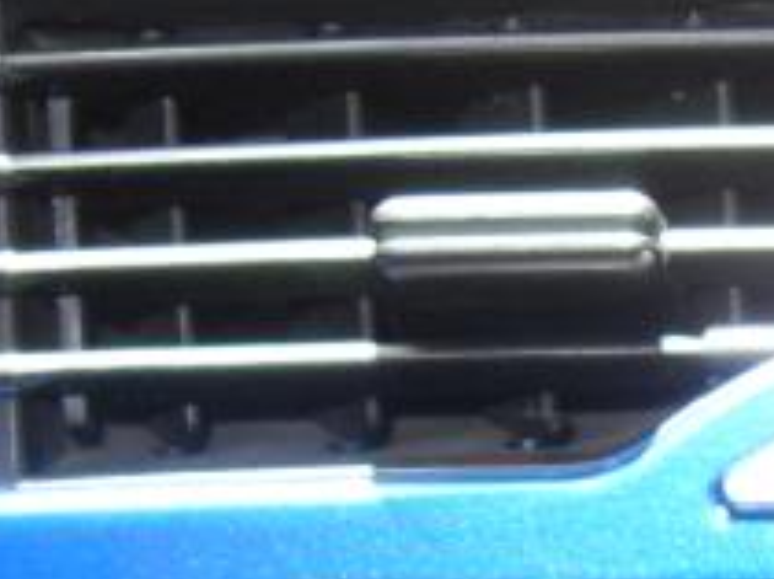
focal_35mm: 166
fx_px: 3707
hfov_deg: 11.5
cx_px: 1113
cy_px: 1140
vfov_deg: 8.5
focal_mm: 6.3
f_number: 2.8
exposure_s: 1/45
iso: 100
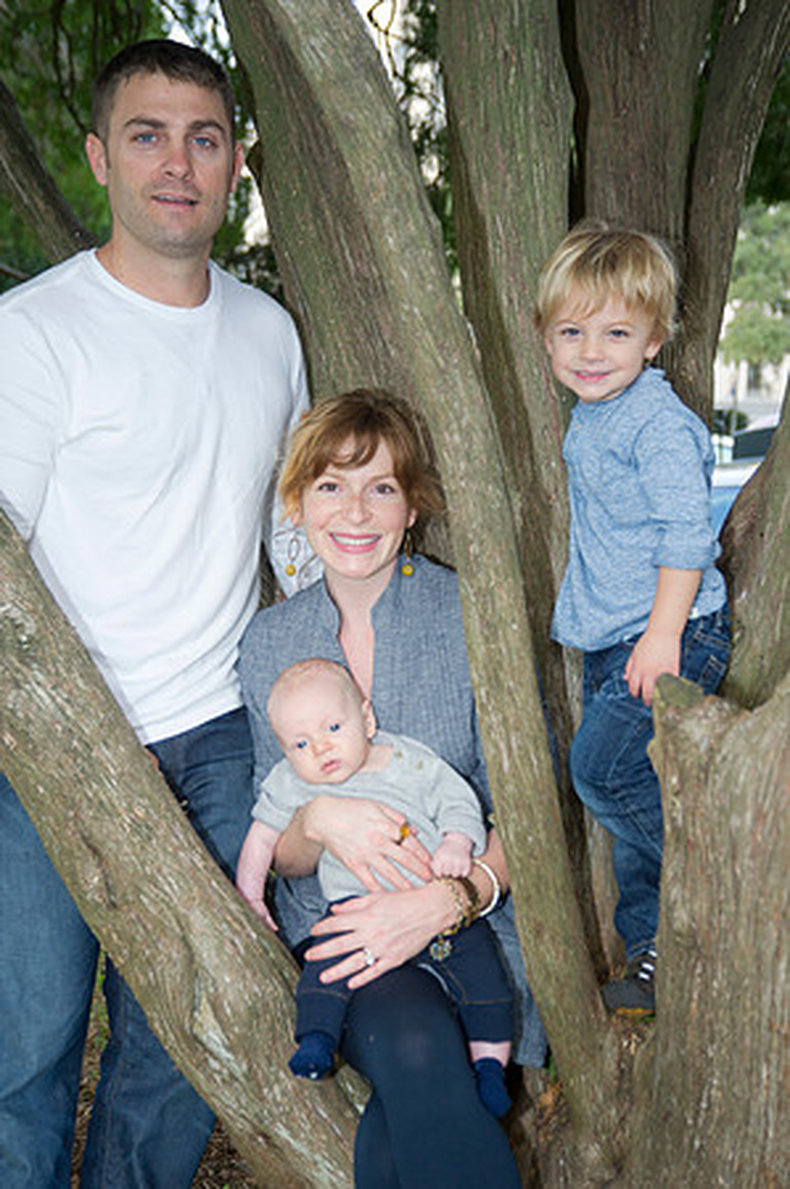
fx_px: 1650
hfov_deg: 26.9
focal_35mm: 50
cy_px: 594
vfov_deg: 39.6
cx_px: 395
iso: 320
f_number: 4.5
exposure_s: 1/250
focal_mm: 50
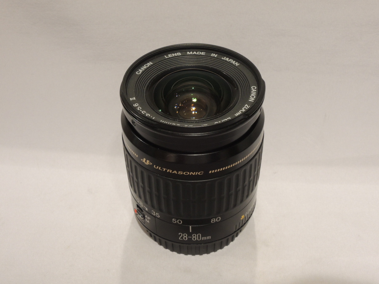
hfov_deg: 38.2
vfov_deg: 29.1
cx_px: 190
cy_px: 142
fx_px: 547
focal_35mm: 50
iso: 400
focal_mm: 9
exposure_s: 1/50
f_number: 6.6
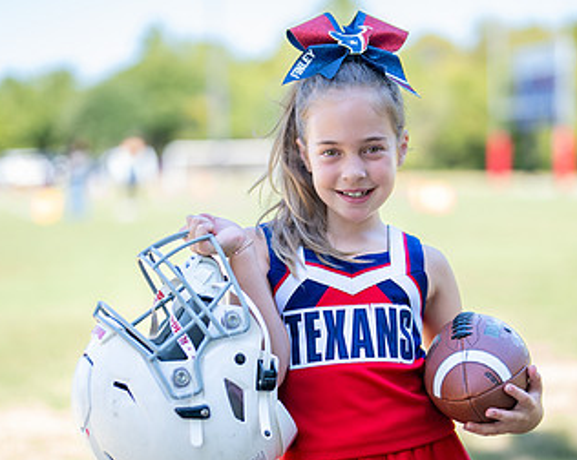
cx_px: 349
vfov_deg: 16.8
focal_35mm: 91
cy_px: 286
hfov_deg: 21.0
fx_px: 1552
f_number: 1.2
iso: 100
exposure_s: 1/1250
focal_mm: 50
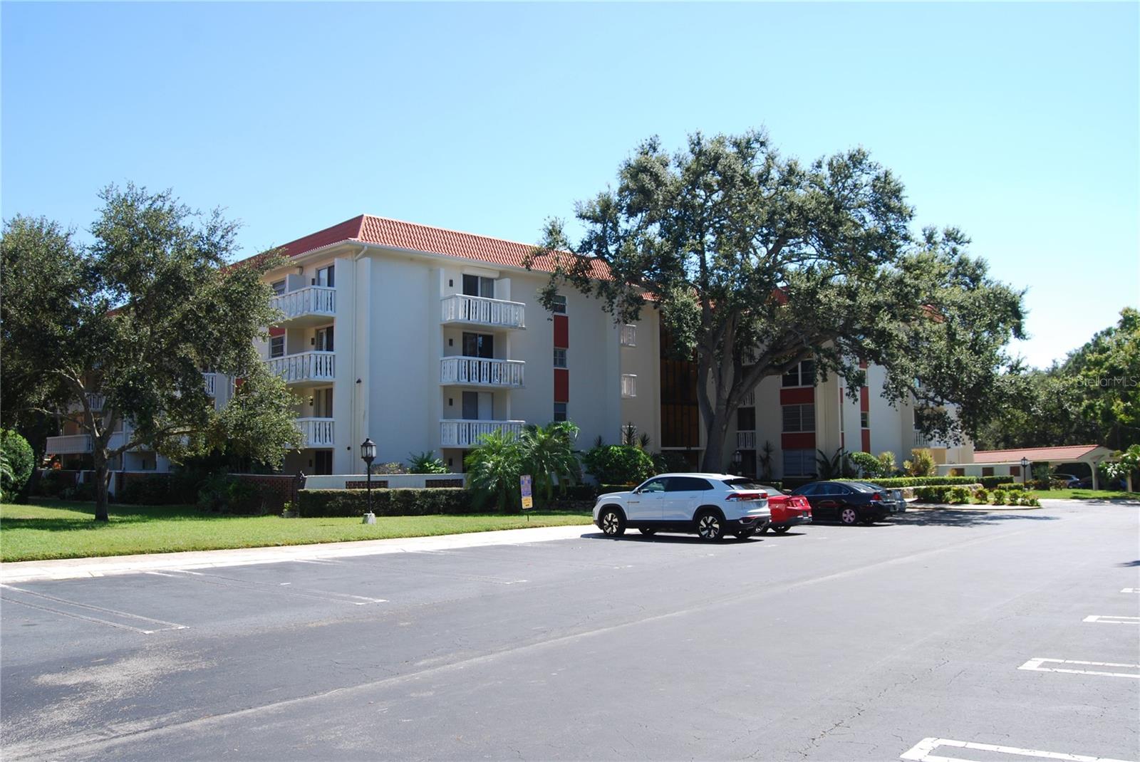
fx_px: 951
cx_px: 570
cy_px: 381
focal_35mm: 30
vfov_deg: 43.7
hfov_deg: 61.9
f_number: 6.3
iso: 100
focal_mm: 20
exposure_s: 1/160
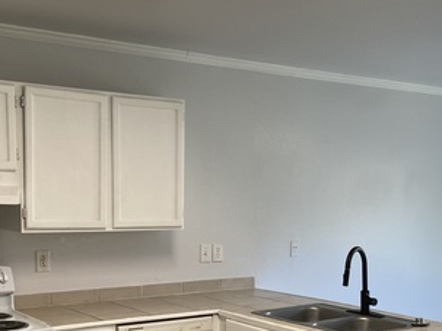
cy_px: 281
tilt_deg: -6.6
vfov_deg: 25.9
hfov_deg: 34.9
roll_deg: -0.8
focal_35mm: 55
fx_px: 702
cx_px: 241
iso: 64
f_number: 1.8
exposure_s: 1/120
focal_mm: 4.25
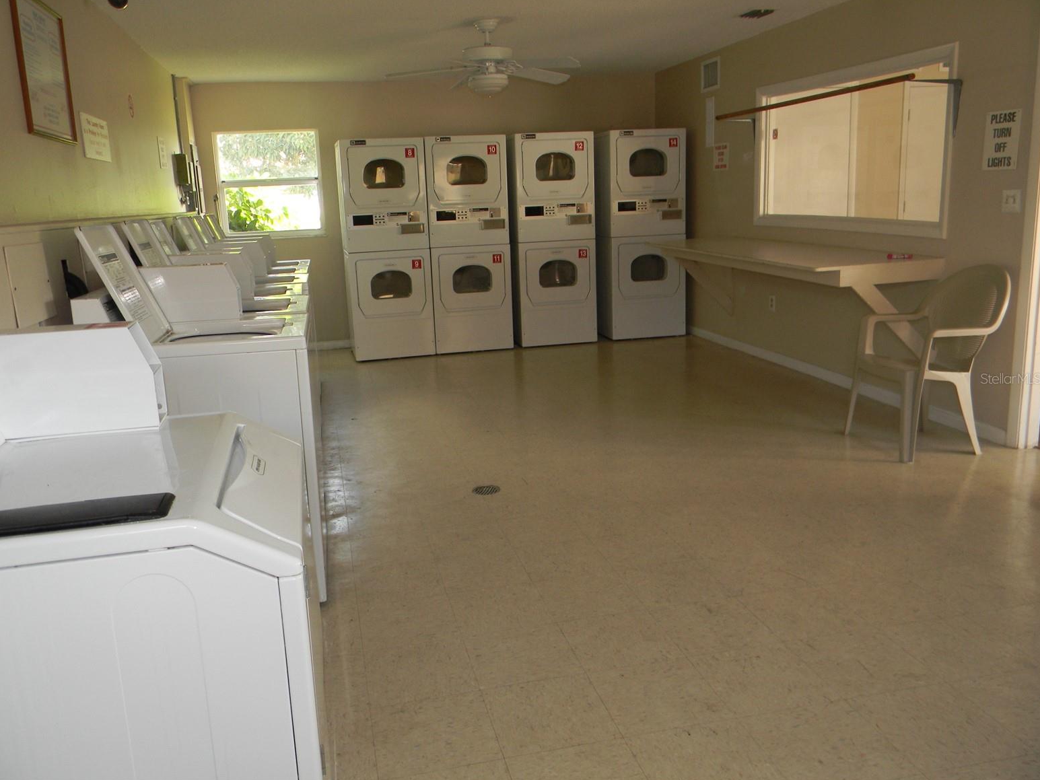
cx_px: 506
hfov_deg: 61.6
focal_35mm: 29
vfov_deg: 48.2
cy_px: 378
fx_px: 871
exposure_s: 1/30
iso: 108
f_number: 3.5
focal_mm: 5
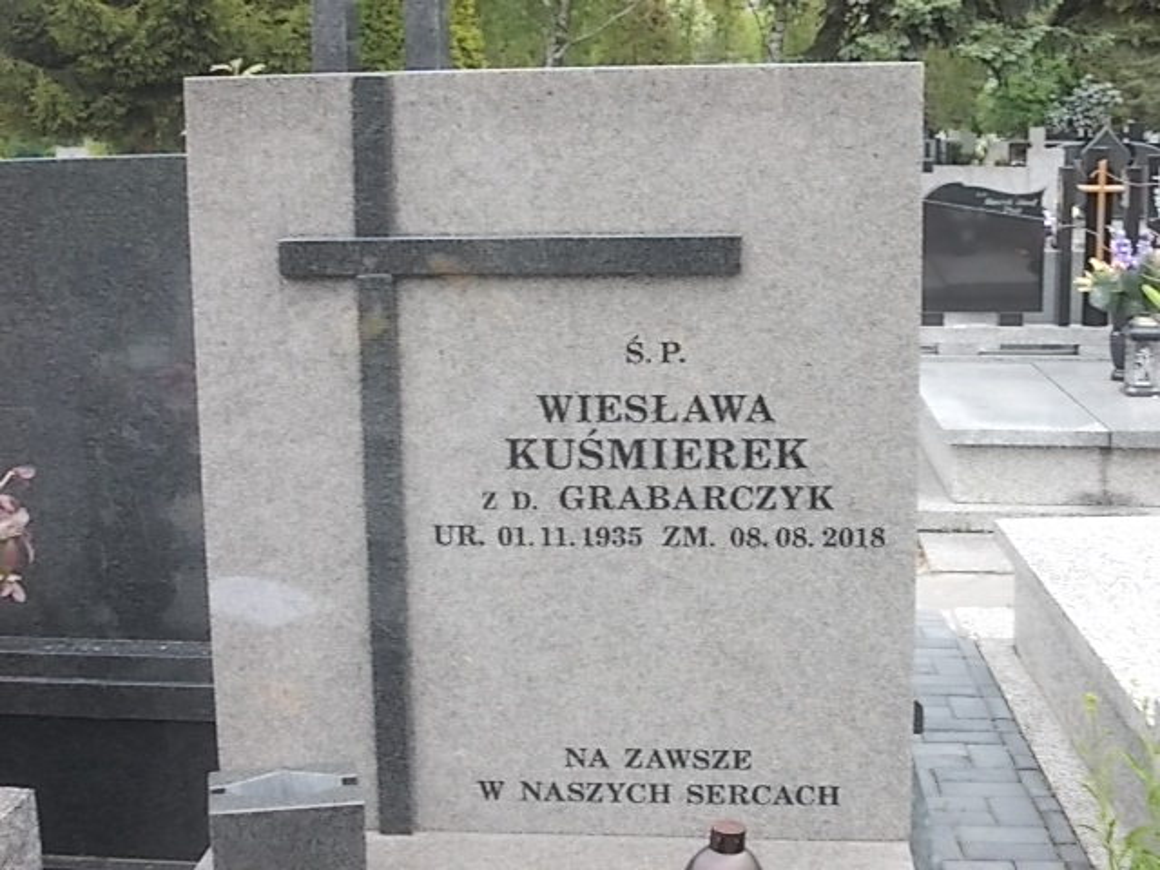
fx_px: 1709
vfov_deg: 28.6
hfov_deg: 37.5
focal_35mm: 51
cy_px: 435
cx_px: 580
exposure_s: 1/40
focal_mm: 7.2
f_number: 3.6
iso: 80
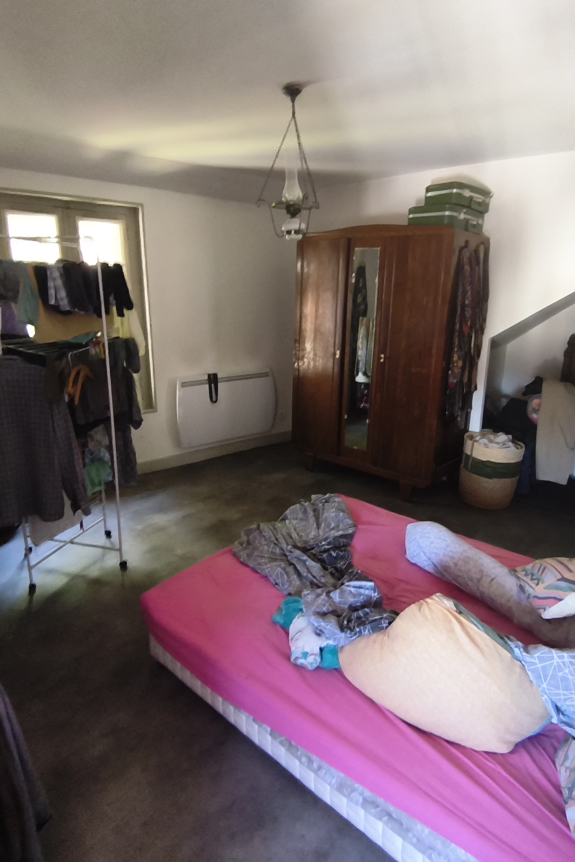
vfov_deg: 81.2
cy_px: 428
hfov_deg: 59.4
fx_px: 503
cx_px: 307
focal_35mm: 21
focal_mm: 1.65
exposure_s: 1/25
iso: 800
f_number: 2.2
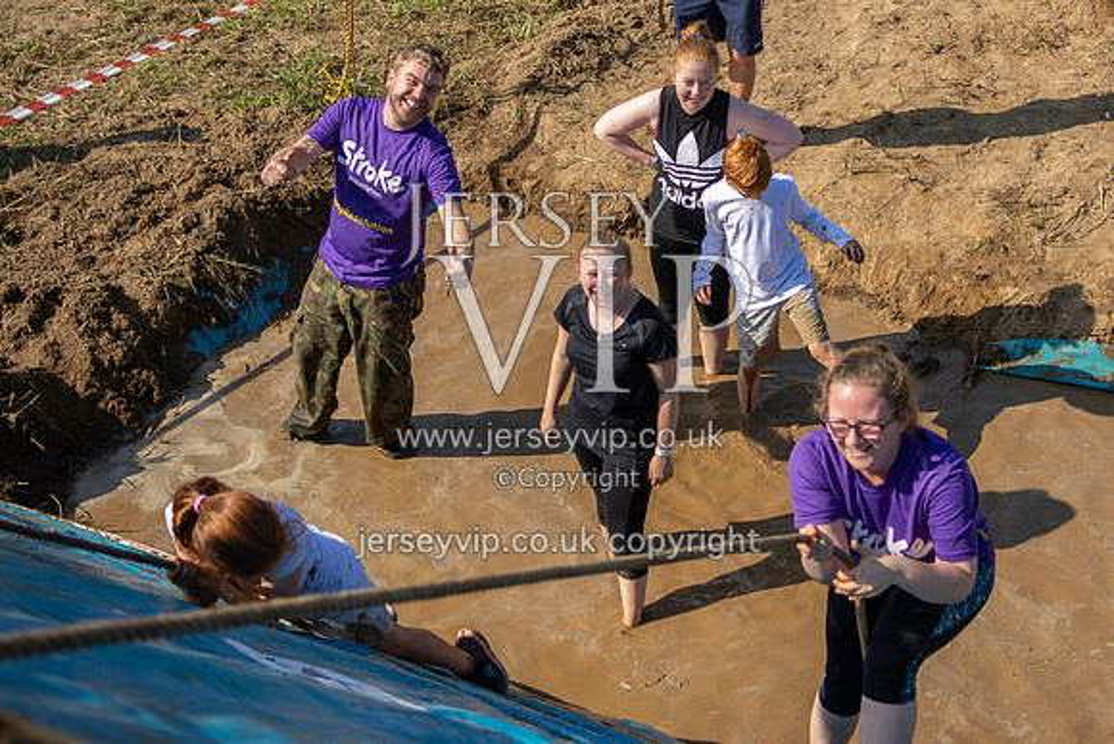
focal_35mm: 53
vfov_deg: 25.3
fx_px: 1648
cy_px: 272
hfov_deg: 37.1
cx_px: 706
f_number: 2.8
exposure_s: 1/1600
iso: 100
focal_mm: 28
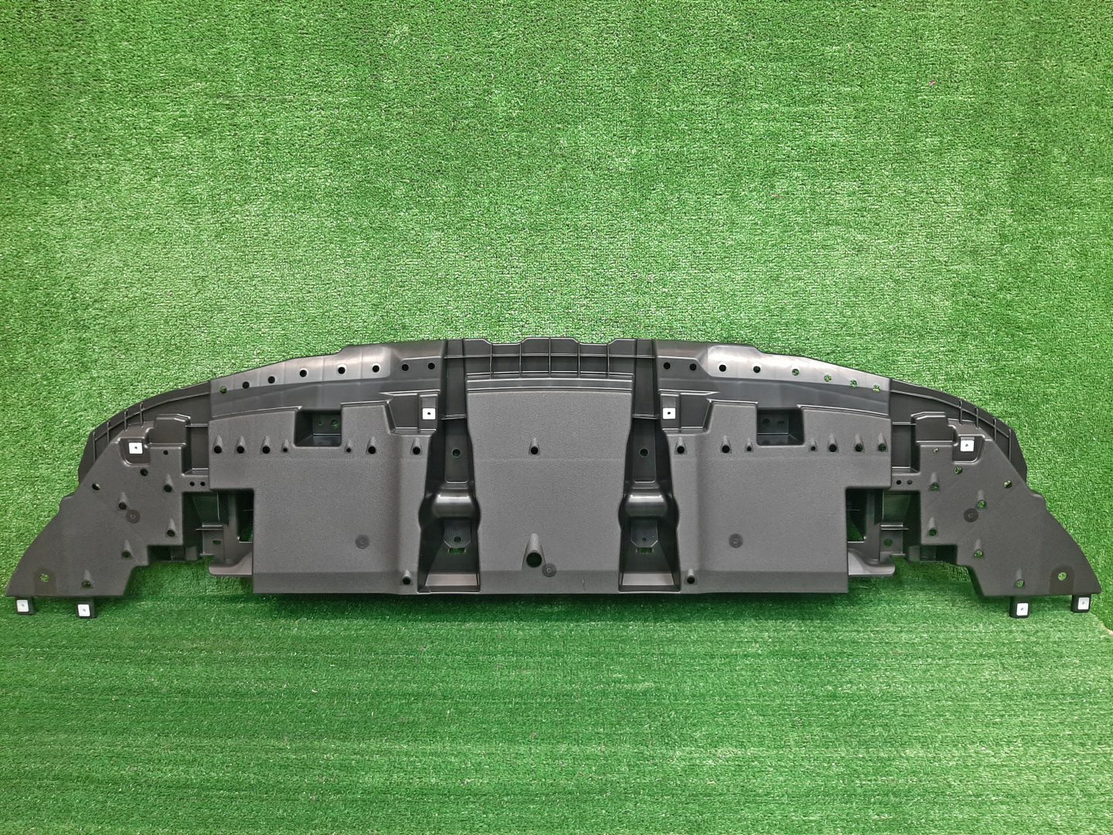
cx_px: 556
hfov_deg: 67.3
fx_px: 836
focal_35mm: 26
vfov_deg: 53.1
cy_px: 418
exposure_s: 1/50
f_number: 1.7
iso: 87
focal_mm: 3.93
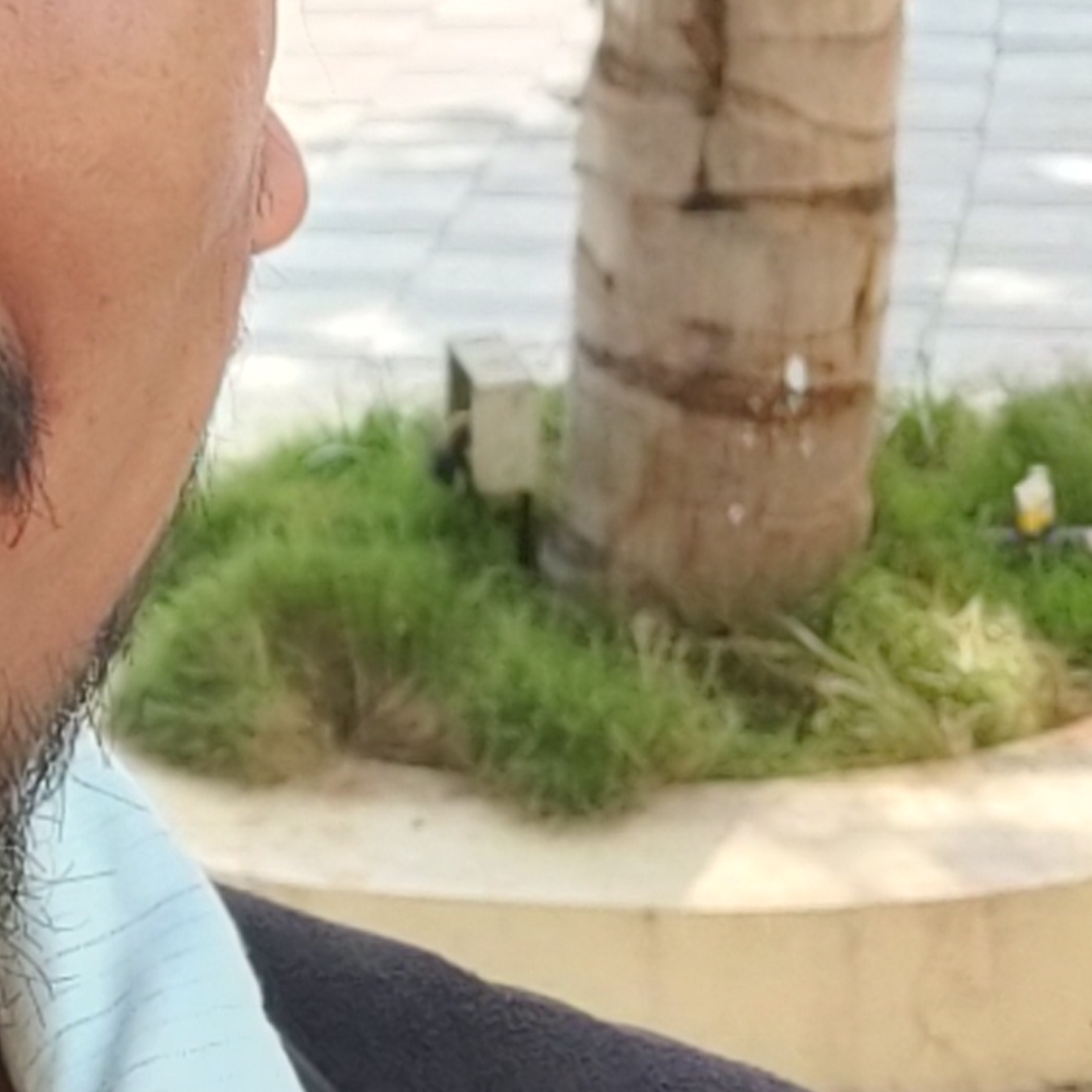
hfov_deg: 14.4
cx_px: -334
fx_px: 4140
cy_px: -179
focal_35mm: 116
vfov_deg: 14.6
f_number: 2
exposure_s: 1/133
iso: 100
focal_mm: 3.45
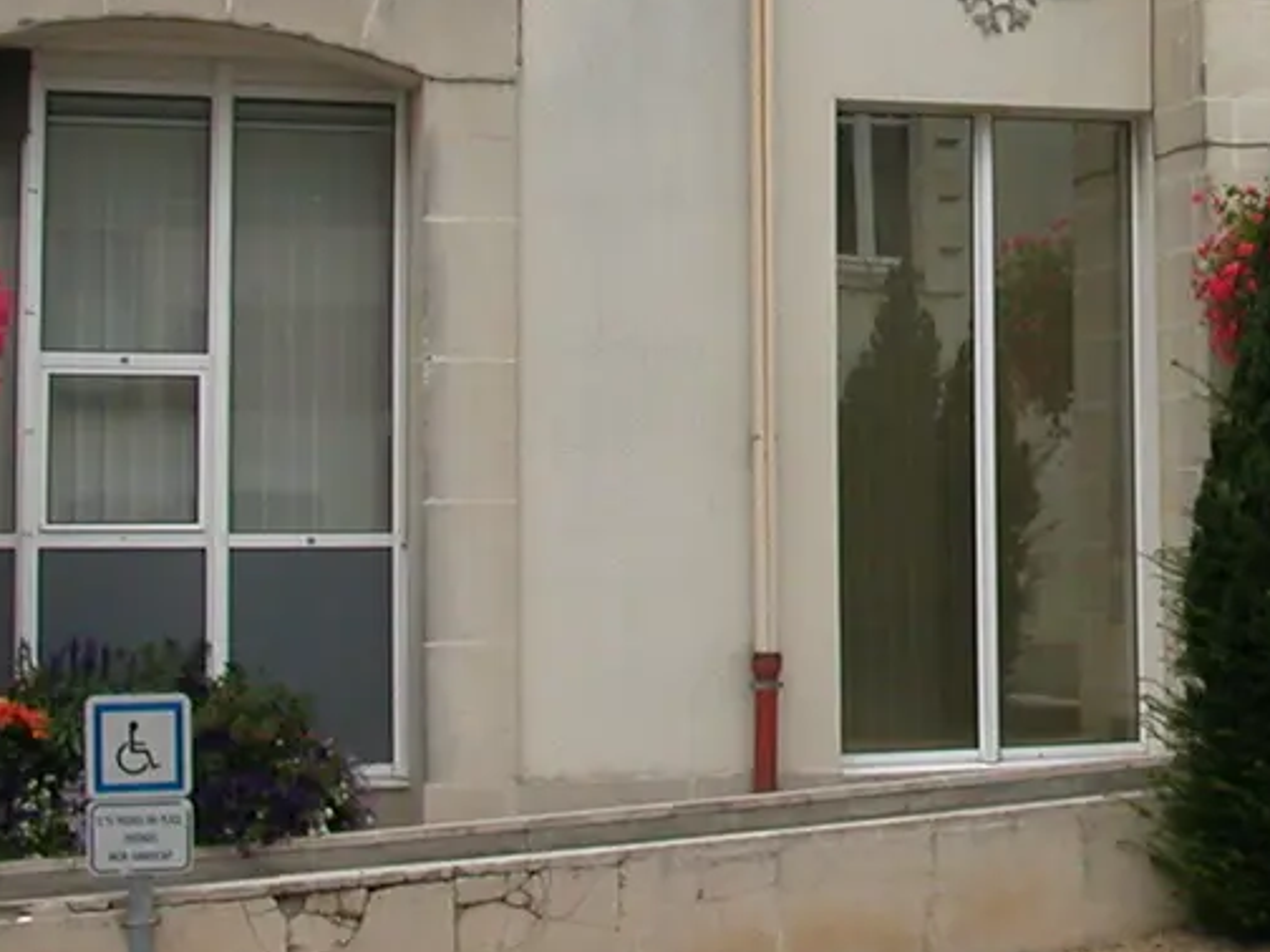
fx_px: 3449
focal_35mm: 94
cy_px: 113
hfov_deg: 19.7
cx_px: 1489
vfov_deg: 15.6
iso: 100
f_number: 4.5
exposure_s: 1/600
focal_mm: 5.6
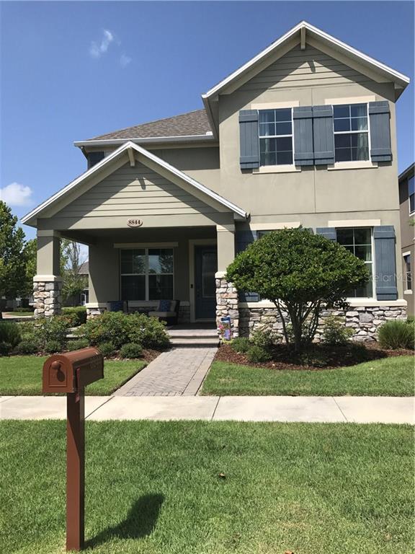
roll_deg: +0.5
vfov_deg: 63.4
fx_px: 448
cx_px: 208
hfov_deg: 49.7
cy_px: 277
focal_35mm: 28
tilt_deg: +3.8
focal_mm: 3.99
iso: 20
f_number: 1.8
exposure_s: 1/2660
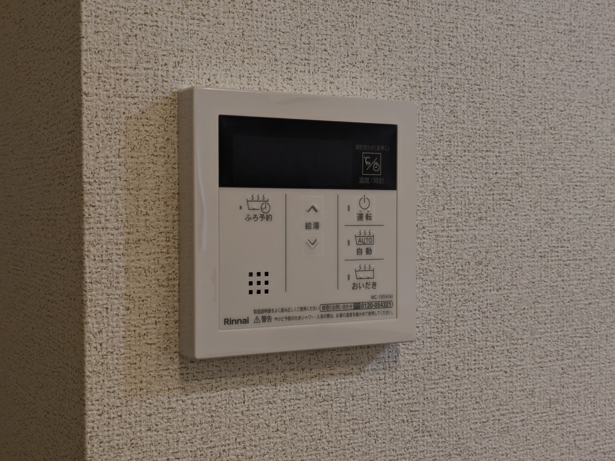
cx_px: 308
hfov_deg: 37.5
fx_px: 906
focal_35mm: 51
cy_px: 230
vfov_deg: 28.6
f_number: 1.89
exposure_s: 1/100
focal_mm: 5.43
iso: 179
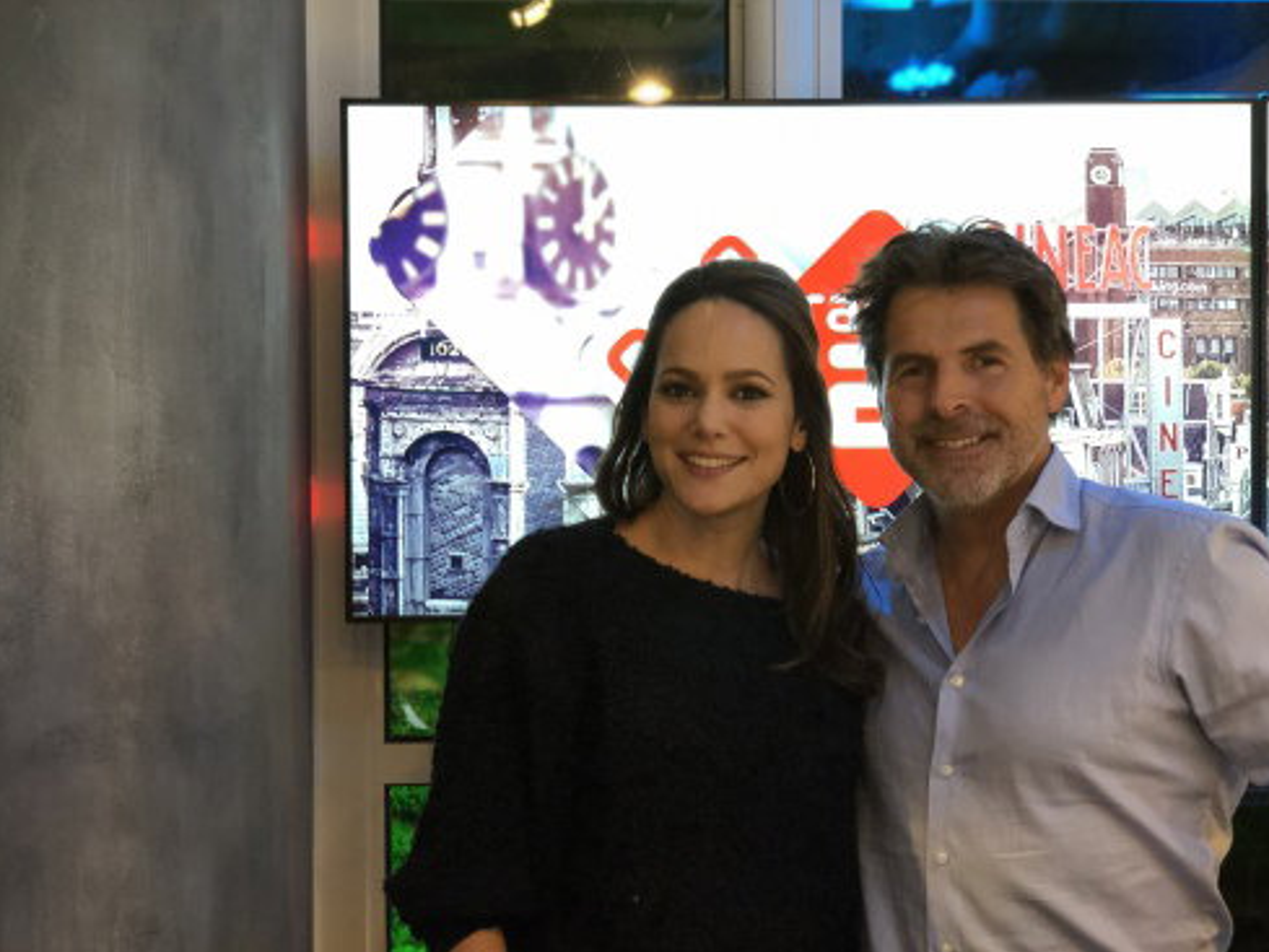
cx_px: 636
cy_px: 484
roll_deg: +0.7
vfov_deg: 27.5
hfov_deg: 36.2
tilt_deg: +0.5
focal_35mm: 53
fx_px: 1943
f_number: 2.4
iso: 160
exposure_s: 1/8
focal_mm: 6
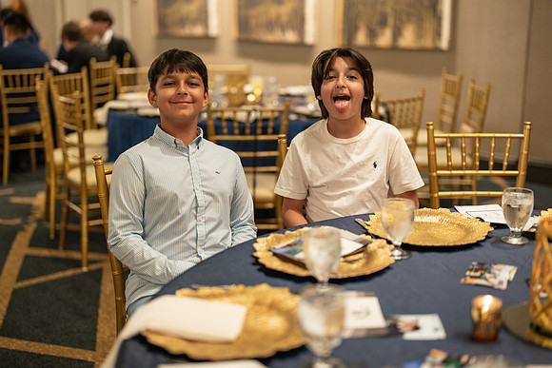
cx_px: 276
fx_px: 767
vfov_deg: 27.0
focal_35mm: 50
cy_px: 184
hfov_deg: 39.6
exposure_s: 1/320
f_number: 1.2
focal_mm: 50
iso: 1250
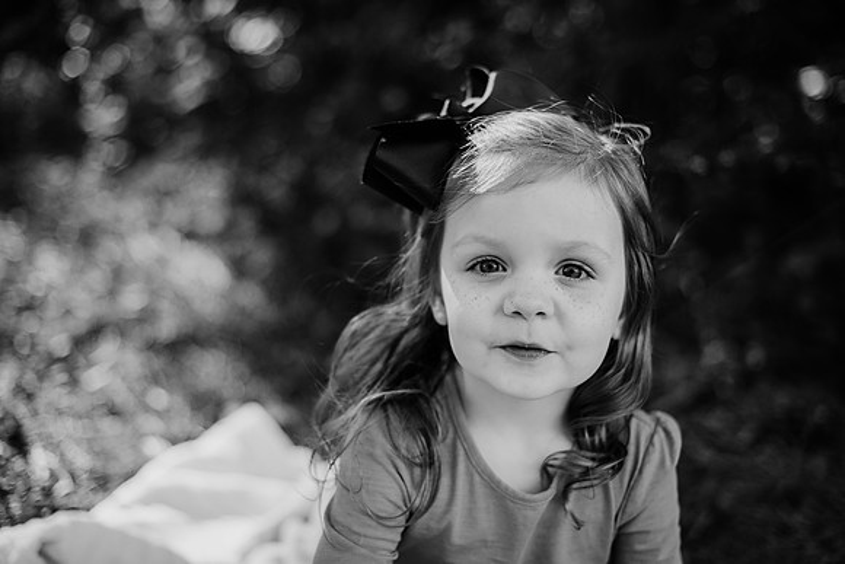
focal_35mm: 50
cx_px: 422
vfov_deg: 27.0
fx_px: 1174
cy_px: 282
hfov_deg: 39.6
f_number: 2
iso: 200
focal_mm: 50
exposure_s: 1/1000
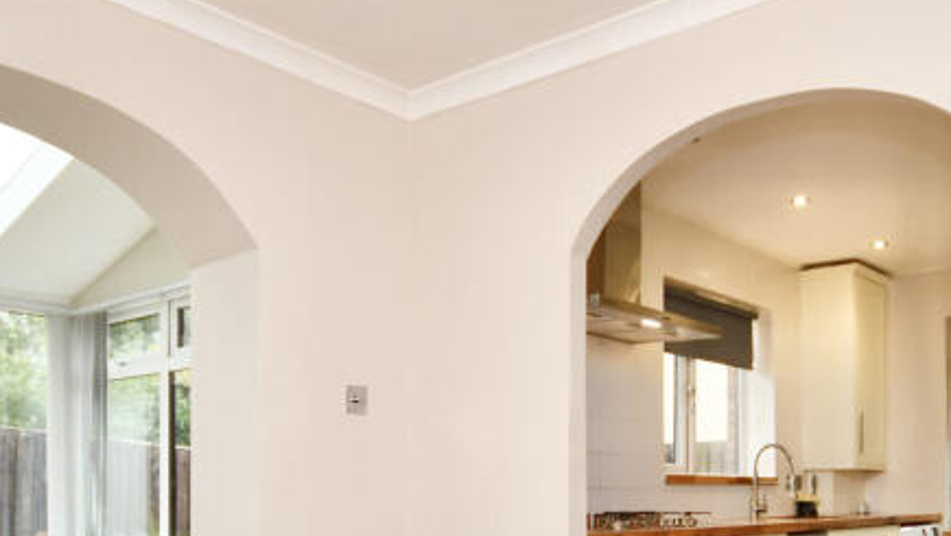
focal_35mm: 37
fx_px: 933
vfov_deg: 30.7
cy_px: 471
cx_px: 551
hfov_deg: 53.8
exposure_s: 1/60
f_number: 4
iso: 250
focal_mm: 10
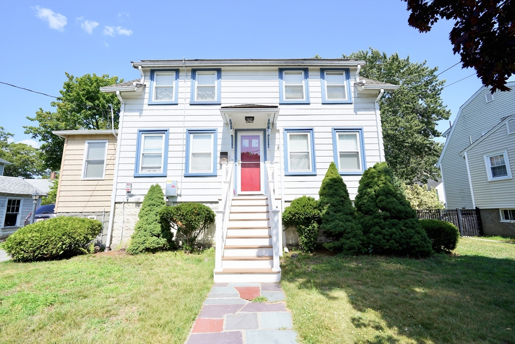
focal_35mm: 16
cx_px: 258
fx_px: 229
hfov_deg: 96.7
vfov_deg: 73.8
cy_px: 172
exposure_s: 1/200
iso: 100
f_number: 8
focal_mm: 16
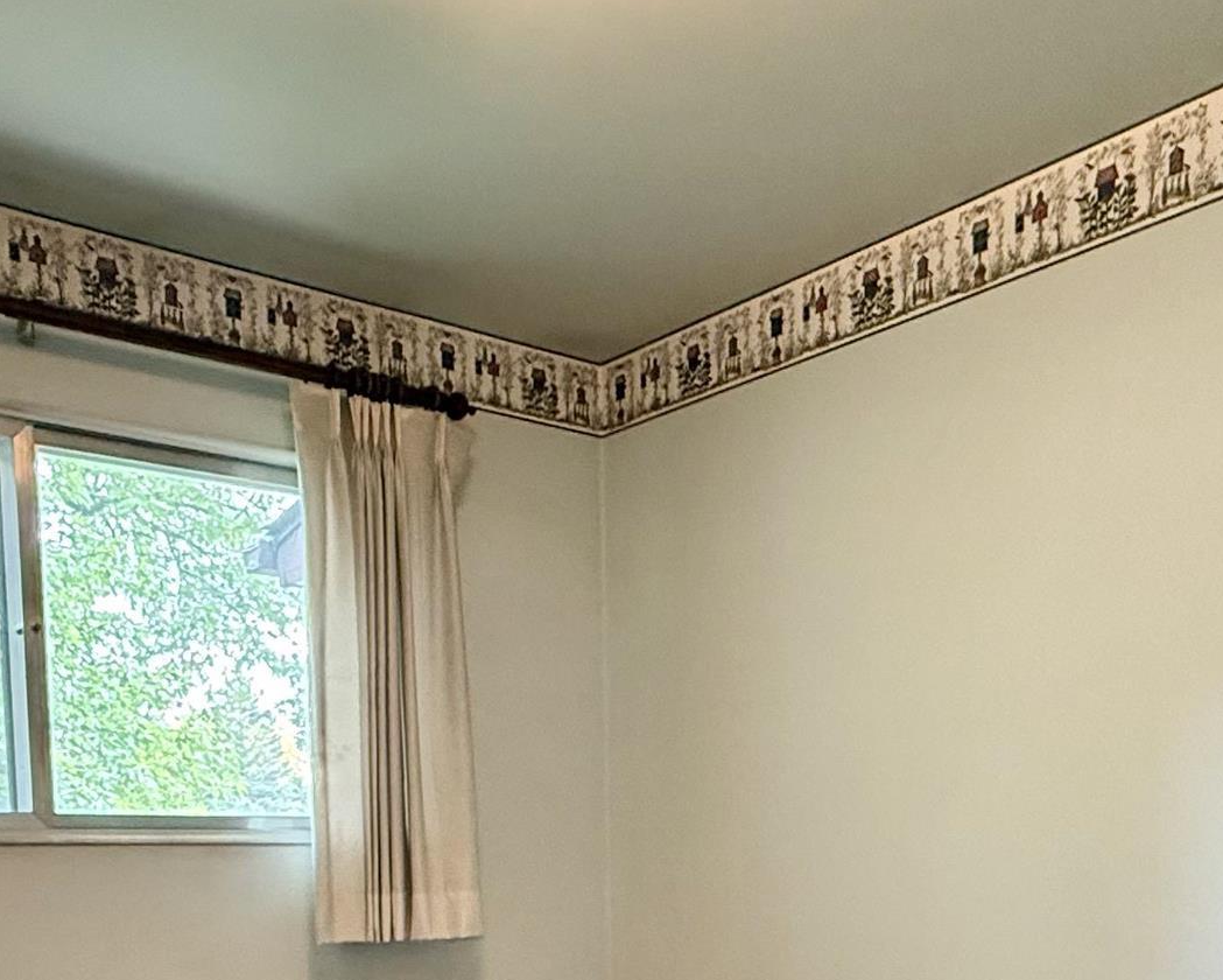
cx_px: 592
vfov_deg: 33.7
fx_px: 1448
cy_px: 1007
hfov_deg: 45.8
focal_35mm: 40
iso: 500
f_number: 2.2
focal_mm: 2.22
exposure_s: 1/120
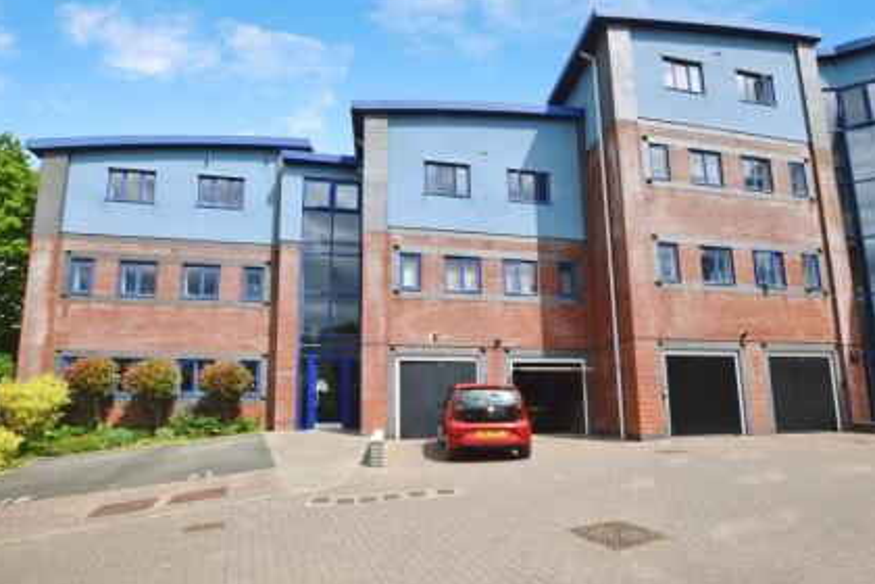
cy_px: 297
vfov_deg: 70.4
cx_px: 483
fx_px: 413
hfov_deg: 92.9
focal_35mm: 17
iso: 100
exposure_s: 1/80
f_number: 14
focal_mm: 10
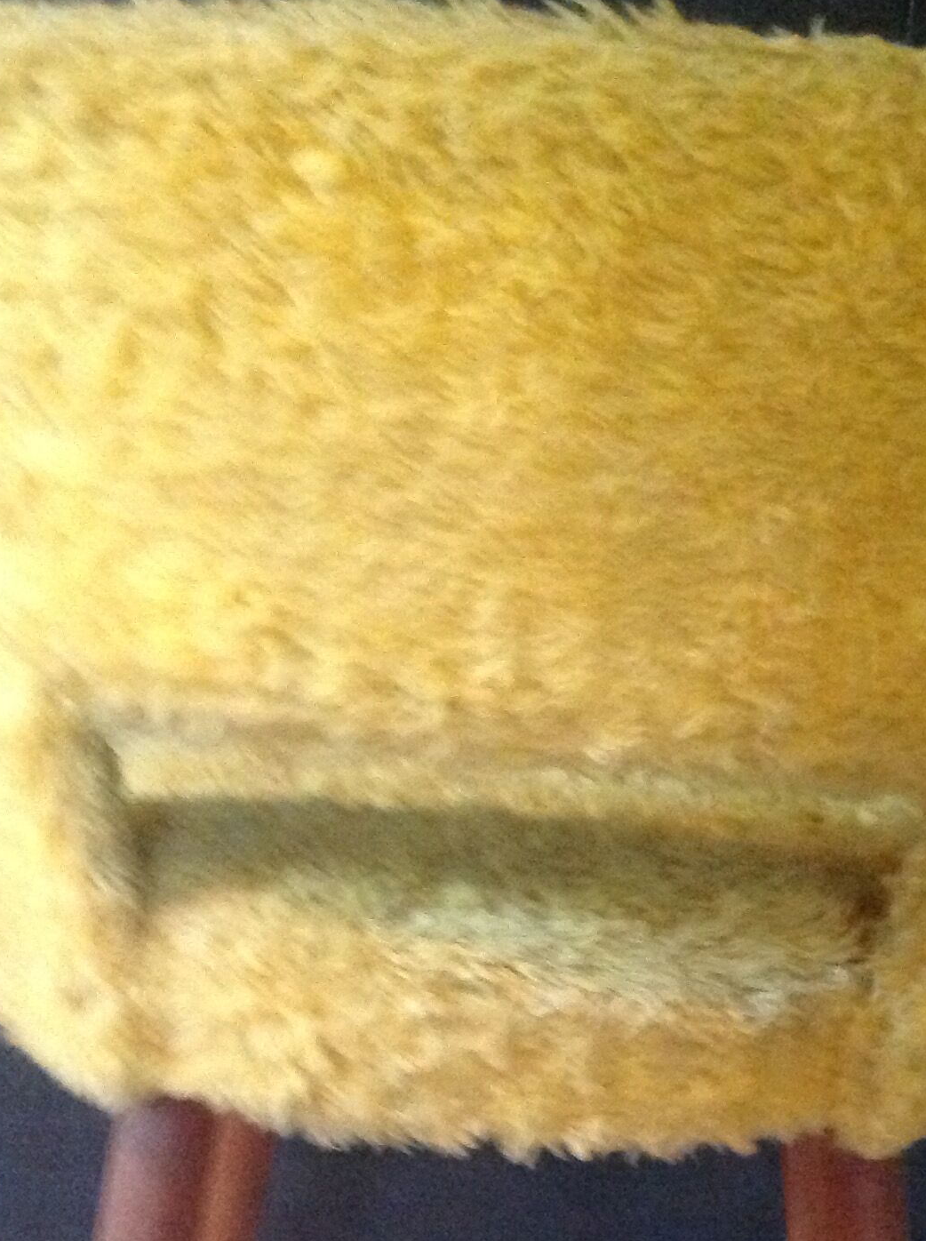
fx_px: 2326
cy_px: 1078
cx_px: 536
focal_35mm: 65
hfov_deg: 22.5
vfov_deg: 28.9
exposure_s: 1/15
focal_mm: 4.28
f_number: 2.4
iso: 800
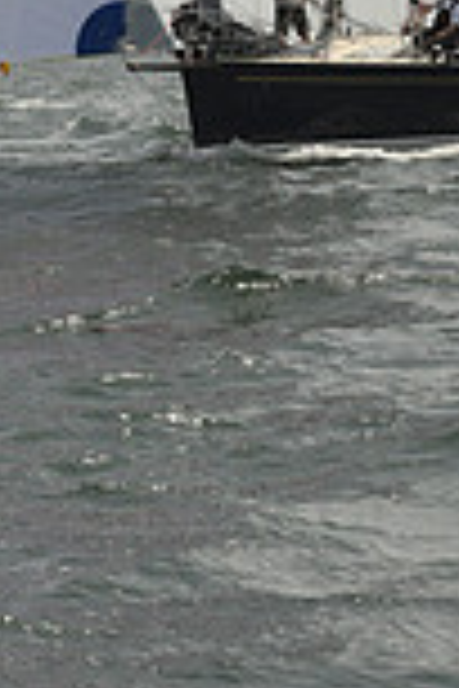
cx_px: 286
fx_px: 5068
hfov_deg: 5.2
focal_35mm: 265
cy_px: -414
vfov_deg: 7.6
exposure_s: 1/1600
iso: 400
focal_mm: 70
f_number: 11
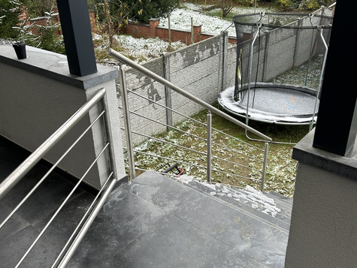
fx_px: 361
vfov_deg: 40.7
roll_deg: +2.6
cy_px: 131
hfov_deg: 52.6
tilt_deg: -26.6
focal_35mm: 35
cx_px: 180
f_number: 1.5
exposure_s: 1/347
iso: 50
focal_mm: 5.7
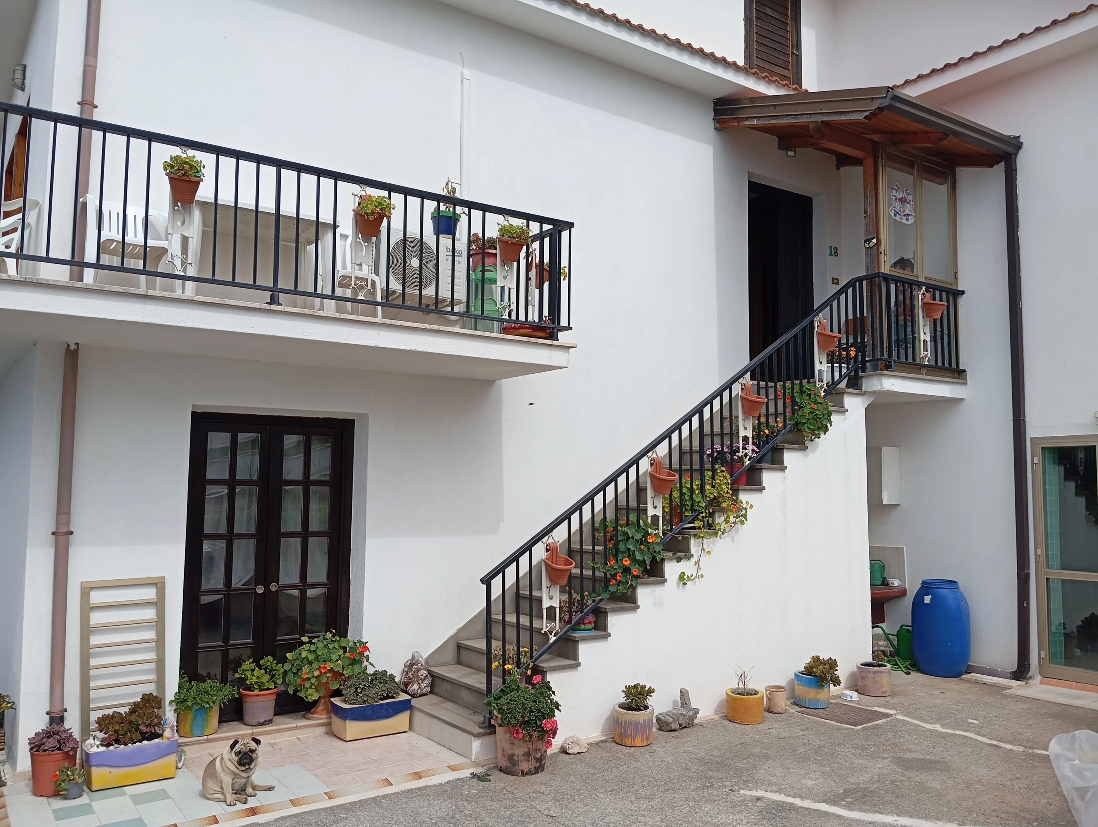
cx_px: 549
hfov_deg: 63.4
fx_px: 889
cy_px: 414
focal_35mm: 28
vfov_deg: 49.9
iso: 112
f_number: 1.8
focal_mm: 4.22
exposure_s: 1/888
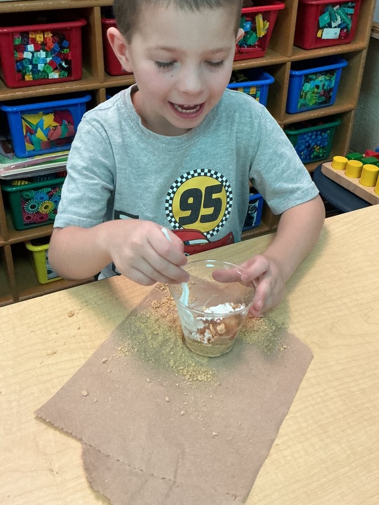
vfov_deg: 47.4
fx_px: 569
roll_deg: -1.9
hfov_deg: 36.8
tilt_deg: -28.5
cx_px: 202
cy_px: 184
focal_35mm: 39
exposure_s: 1/60
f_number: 1.8
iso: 200
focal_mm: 3
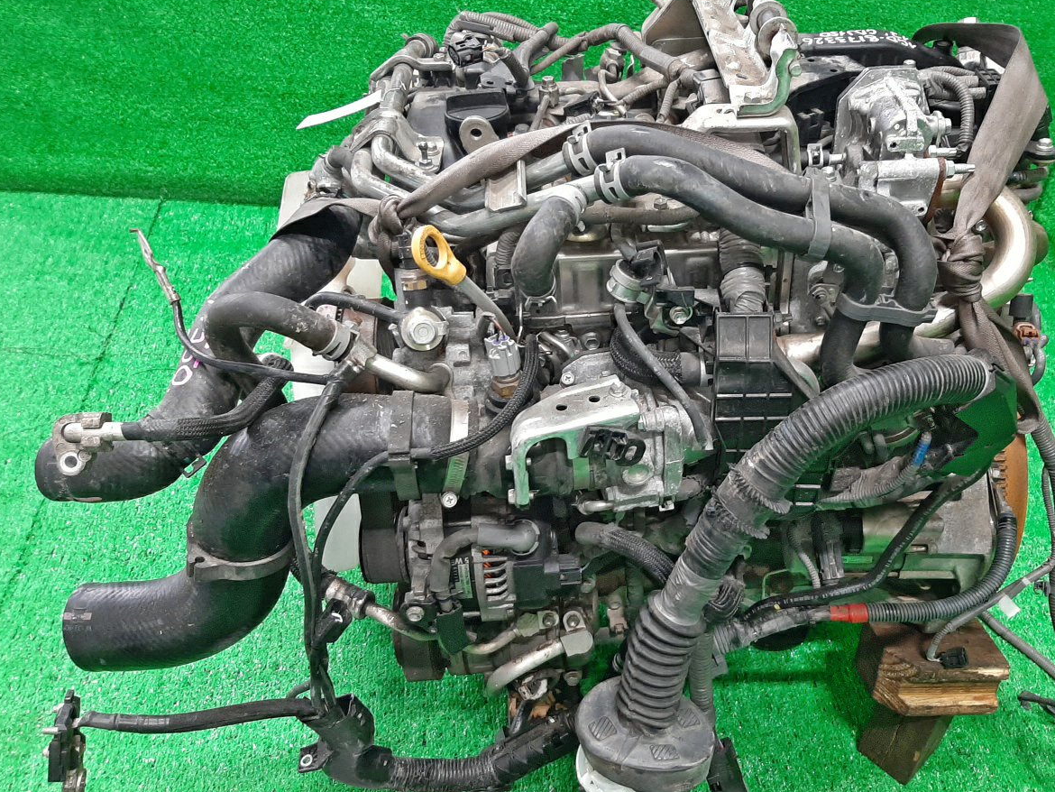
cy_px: 416
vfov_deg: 44.2
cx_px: 614
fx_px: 975
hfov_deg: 56.5
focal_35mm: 32
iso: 195
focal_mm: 3.93
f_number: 1.7
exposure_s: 1/50
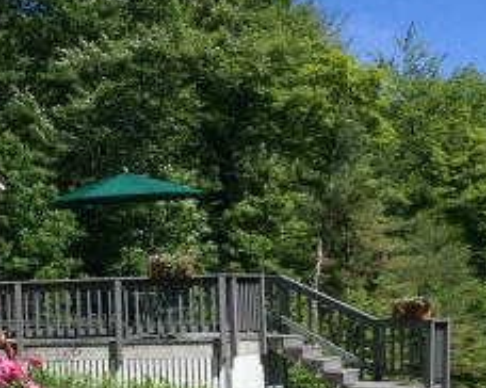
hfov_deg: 21.6
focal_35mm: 82
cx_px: -98
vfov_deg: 18.6
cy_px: 264
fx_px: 1178
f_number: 2.4
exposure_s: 1/1684
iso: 32
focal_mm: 3.3
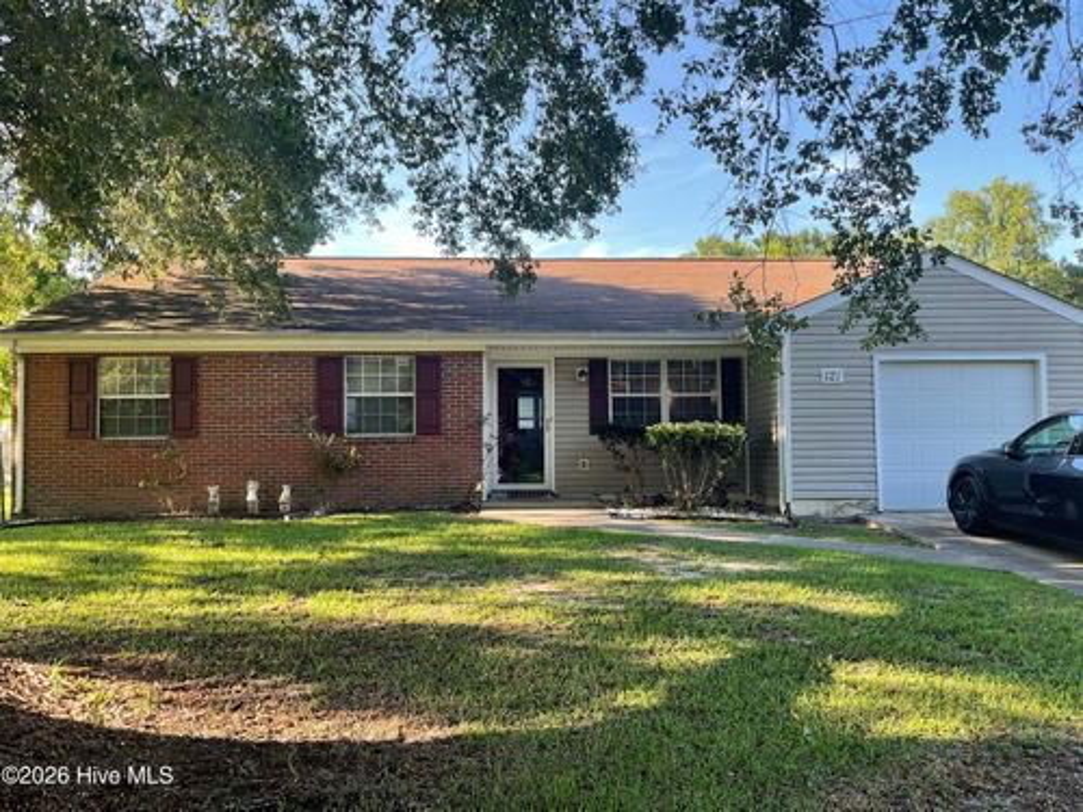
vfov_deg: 48.2
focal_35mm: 29
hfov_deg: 61.7
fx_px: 907
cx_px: 542
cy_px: 406
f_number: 1.8
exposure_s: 1/141
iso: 16
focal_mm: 3
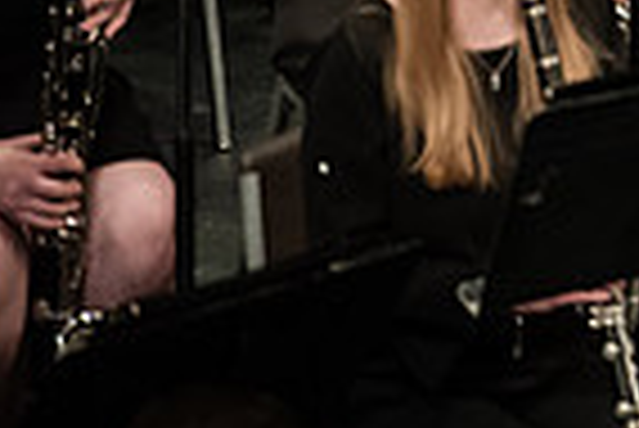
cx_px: 1156
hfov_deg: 2.5
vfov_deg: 1.7
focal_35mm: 817
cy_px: -300
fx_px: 14516
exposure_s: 1/250
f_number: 3.2
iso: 3200
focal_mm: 200
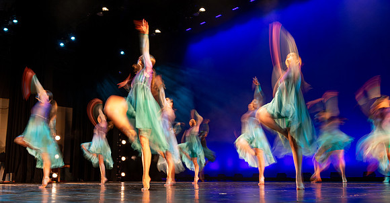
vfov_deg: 32.1
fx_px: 351
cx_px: 195
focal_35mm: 35
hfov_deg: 58.2
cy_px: 127
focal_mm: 32
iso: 200
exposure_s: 1/3
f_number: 4
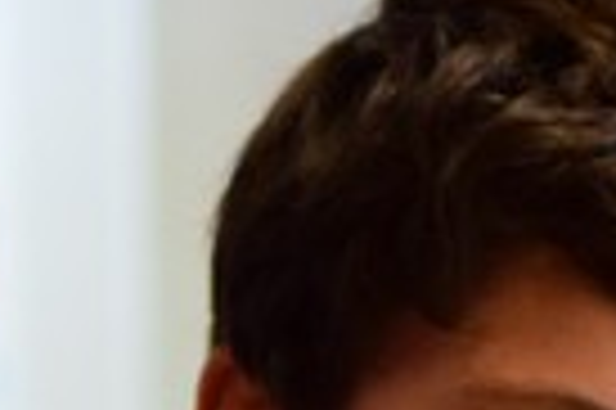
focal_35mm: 394
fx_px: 6729
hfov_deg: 5.2
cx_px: -414
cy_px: 372
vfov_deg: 3.5
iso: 1400
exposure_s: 1/250
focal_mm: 35
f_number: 1.8
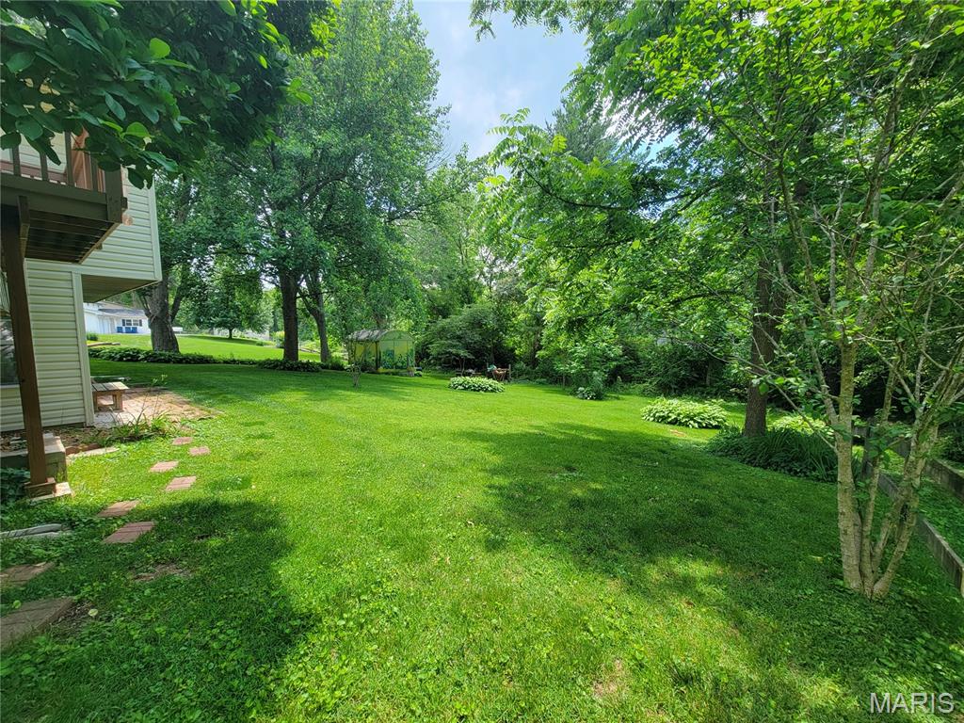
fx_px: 362
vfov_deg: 89.9
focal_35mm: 13
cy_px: 362
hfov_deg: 106.2
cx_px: 482
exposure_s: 1/300
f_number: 2.2
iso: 50
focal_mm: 2.2
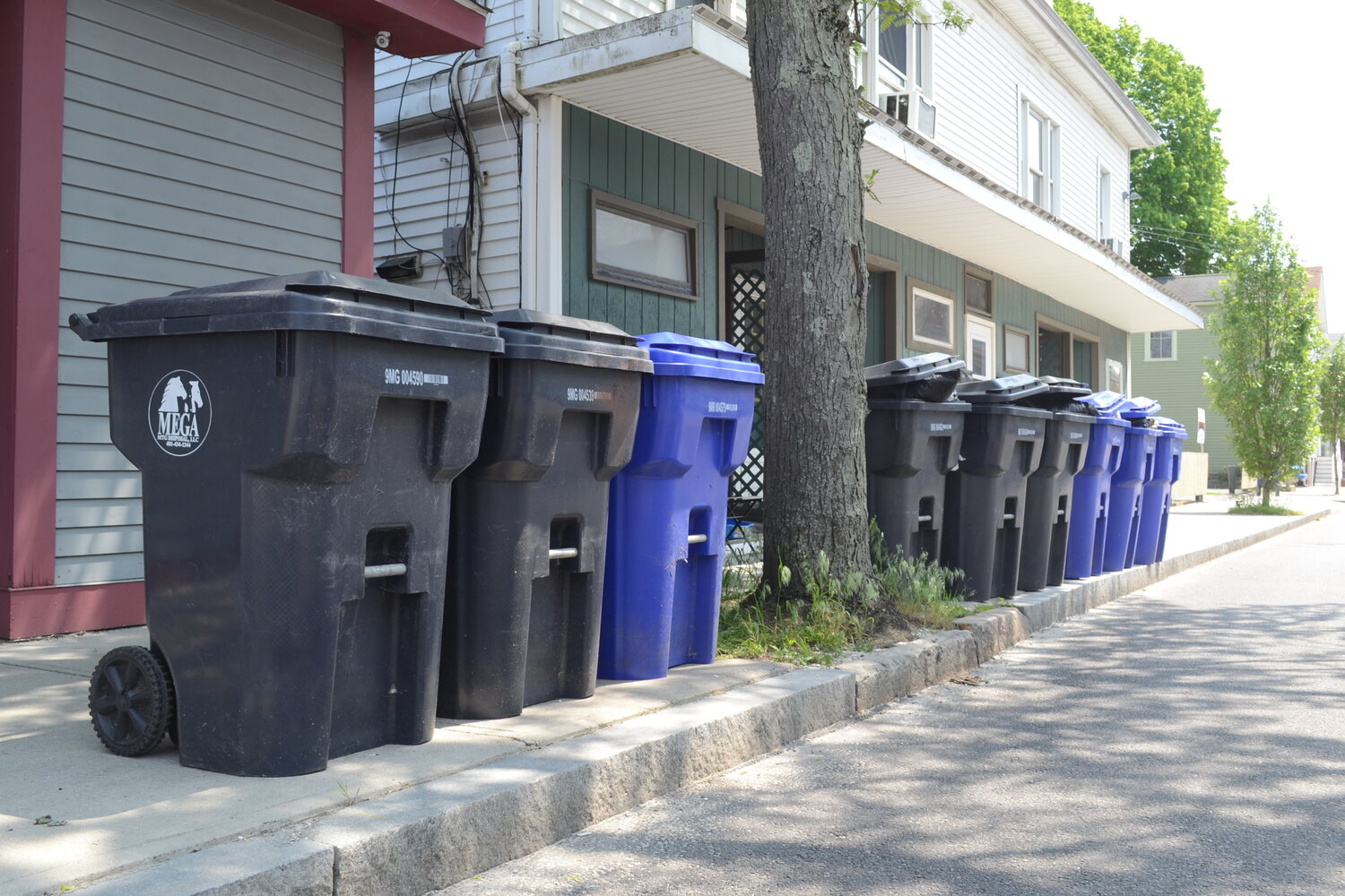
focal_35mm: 33
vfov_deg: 40.0
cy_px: 448
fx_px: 1233
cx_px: 672
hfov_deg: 57.2
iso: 100
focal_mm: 22
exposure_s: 1/60
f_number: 8
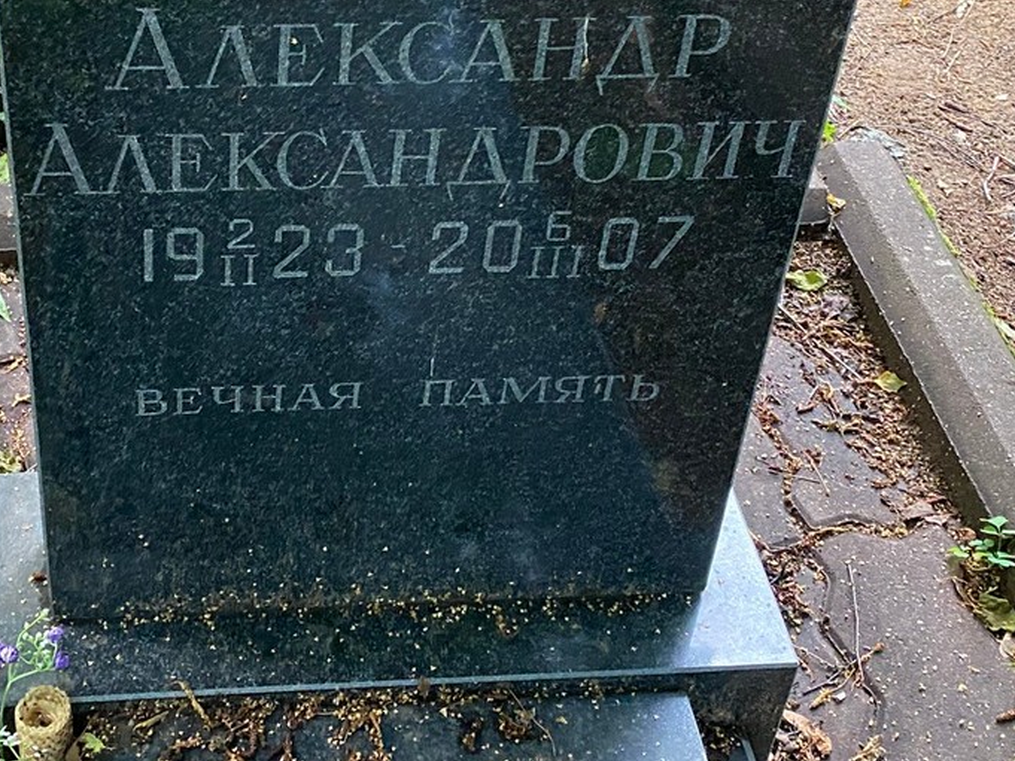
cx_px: 303
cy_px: 159
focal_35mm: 55
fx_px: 1613
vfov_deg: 26.1
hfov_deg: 34.5
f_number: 1.8
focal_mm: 4.25
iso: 500
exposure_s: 1/58
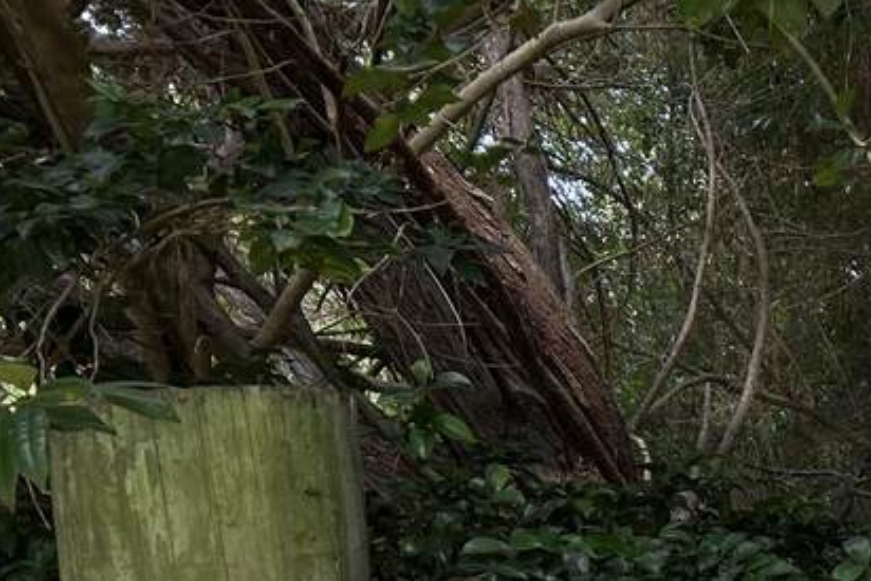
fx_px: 2033
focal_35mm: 84
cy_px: 997
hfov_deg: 20.4
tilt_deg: -7.7
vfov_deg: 14.6
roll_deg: +0.1
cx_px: 1345
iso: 32
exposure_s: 1/141
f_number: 1.5
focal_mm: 5.7
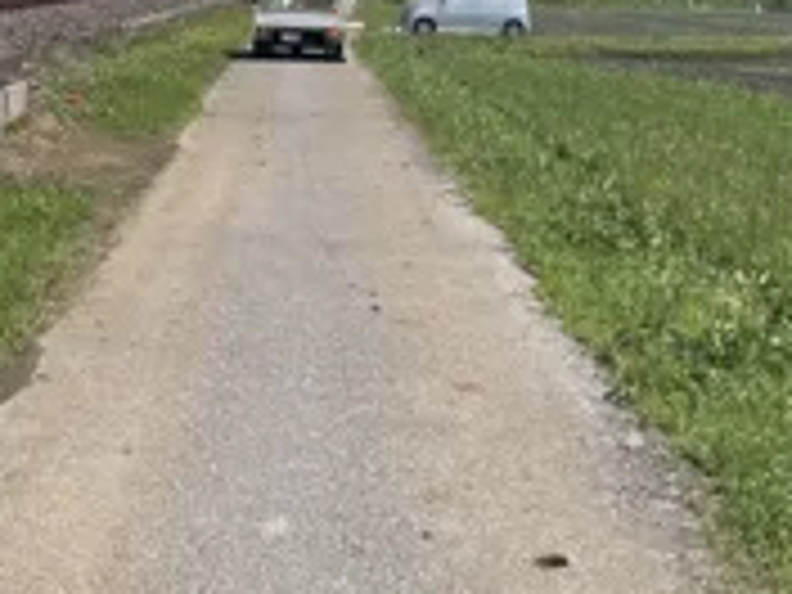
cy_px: -45
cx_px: 58
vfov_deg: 19.9
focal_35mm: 71
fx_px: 1624
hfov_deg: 26.4
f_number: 1.6
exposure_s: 1/3509
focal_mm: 4.2
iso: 32
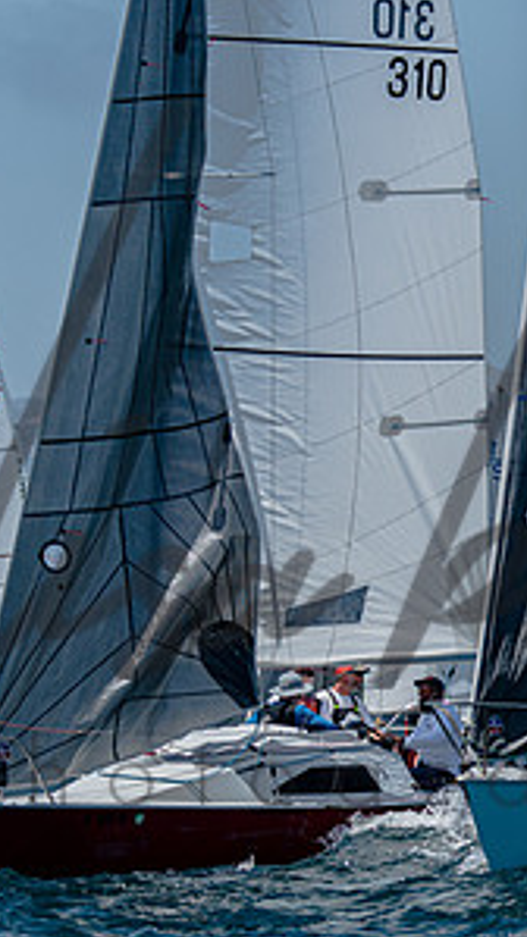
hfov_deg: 2.4
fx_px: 12506
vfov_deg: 4.3
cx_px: 640
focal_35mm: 503
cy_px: 544
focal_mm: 165
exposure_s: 1/2000
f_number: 5
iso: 200
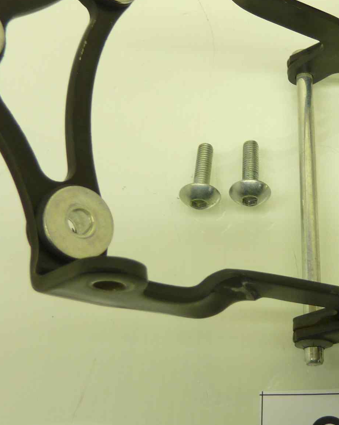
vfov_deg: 34.4
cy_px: 136
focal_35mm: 54
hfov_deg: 27.1
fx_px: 678
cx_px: 303
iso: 80
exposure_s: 1/30
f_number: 3.3
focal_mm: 4.1
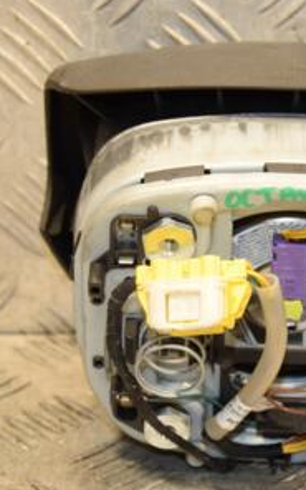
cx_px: 298
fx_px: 1655
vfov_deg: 16.8
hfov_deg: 10.5
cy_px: 296
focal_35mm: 124
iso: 800
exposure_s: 1/200
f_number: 5.6
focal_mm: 40
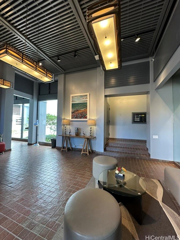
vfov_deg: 102.1
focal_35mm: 14
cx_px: 90
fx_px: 97
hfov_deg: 85.7
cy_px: 120
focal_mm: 2.22
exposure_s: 1/120
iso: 200
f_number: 2.2
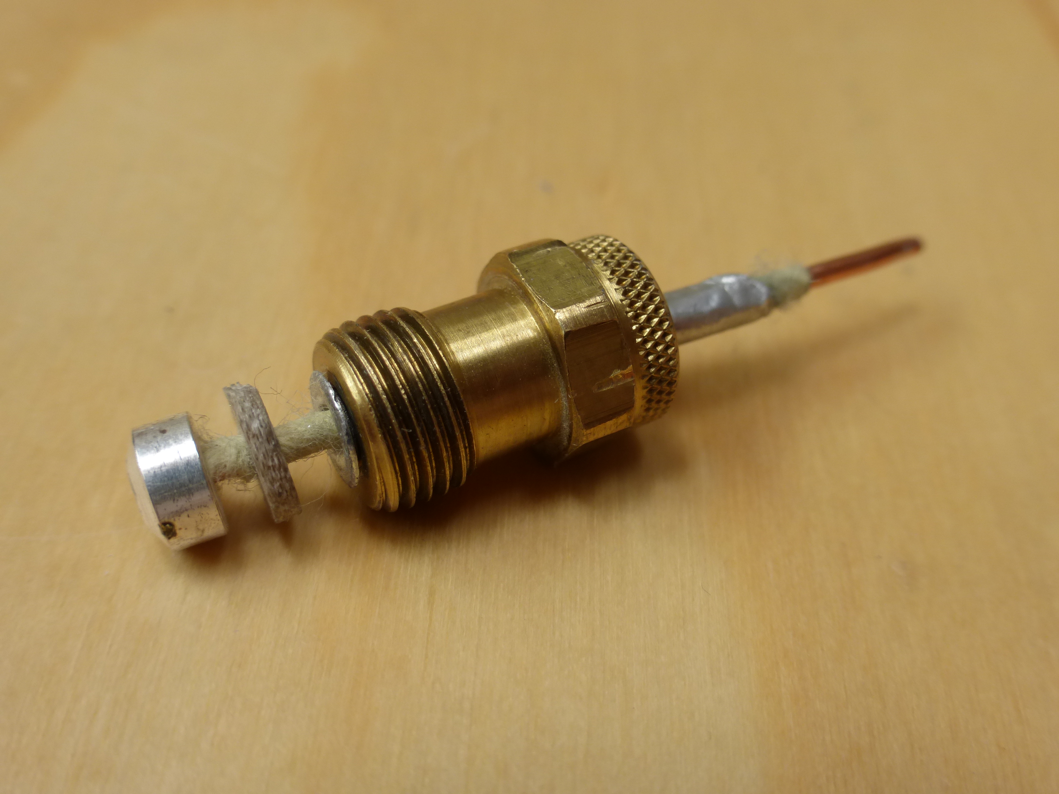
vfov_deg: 36.0
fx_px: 1224
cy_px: 397
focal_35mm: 40
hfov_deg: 46.8
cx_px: 530
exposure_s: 1/160
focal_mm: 6.9
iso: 100
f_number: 3.9
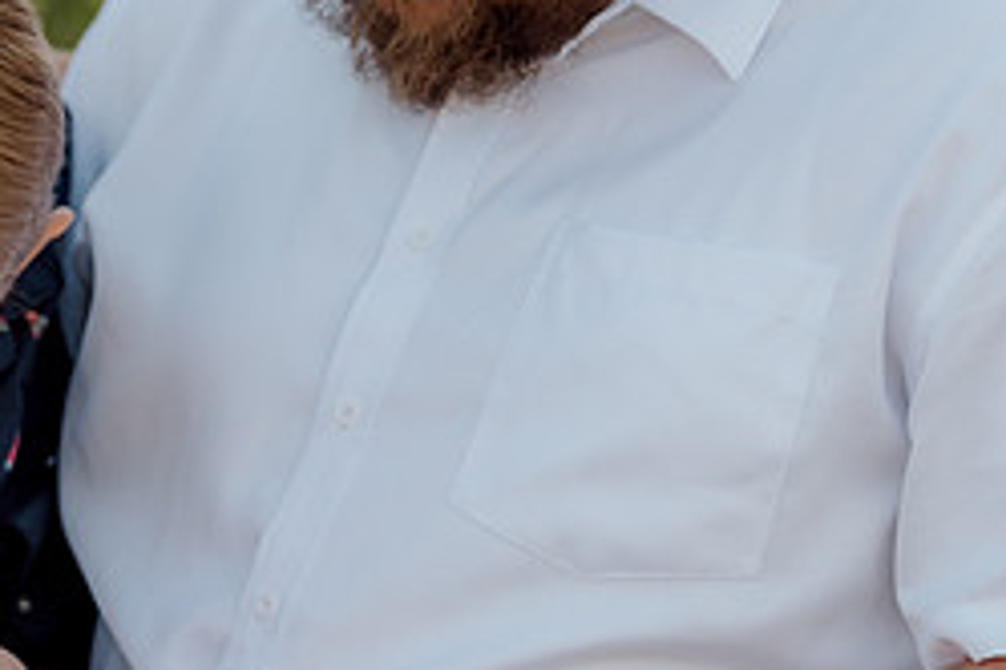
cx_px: -97
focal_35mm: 198
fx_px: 5533
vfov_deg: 6.9
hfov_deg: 10.3
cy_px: 446
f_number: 2.5
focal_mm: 85
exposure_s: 1/320
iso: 80
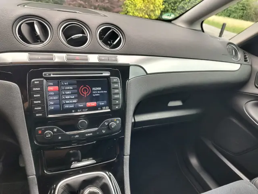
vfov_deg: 58.9
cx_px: 129
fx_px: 171
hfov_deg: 73.9
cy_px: 97
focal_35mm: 23
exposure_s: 1/100
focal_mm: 5.56
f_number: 1.8
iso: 120
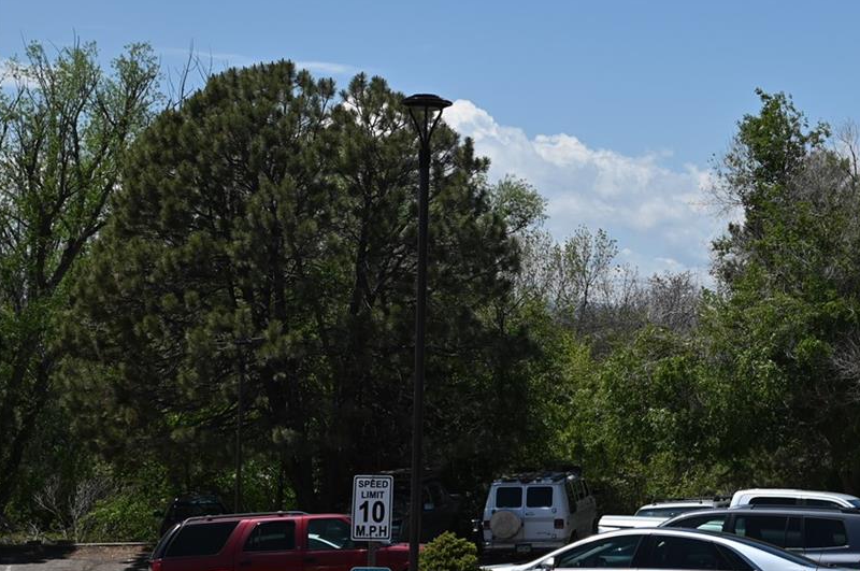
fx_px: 2481
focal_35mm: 104
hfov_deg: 19.1
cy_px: 275
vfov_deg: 13.1
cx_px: 854
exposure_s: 1/500
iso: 100
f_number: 8
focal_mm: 52
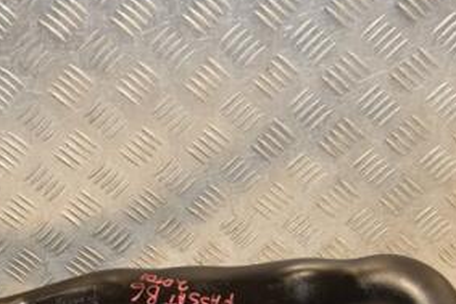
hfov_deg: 22.7
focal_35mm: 89
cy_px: 298
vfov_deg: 15.1
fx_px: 1128
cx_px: 122
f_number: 6.3
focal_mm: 28
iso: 800
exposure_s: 1/200
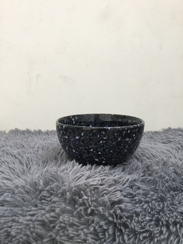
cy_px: 122
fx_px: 219
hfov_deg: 45.4
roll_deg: +1.2
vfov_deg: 58.4
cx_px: 92
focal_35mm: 31
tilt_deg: -7.7
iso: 80
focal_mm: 3.3
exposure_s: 1/33
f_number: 2.4
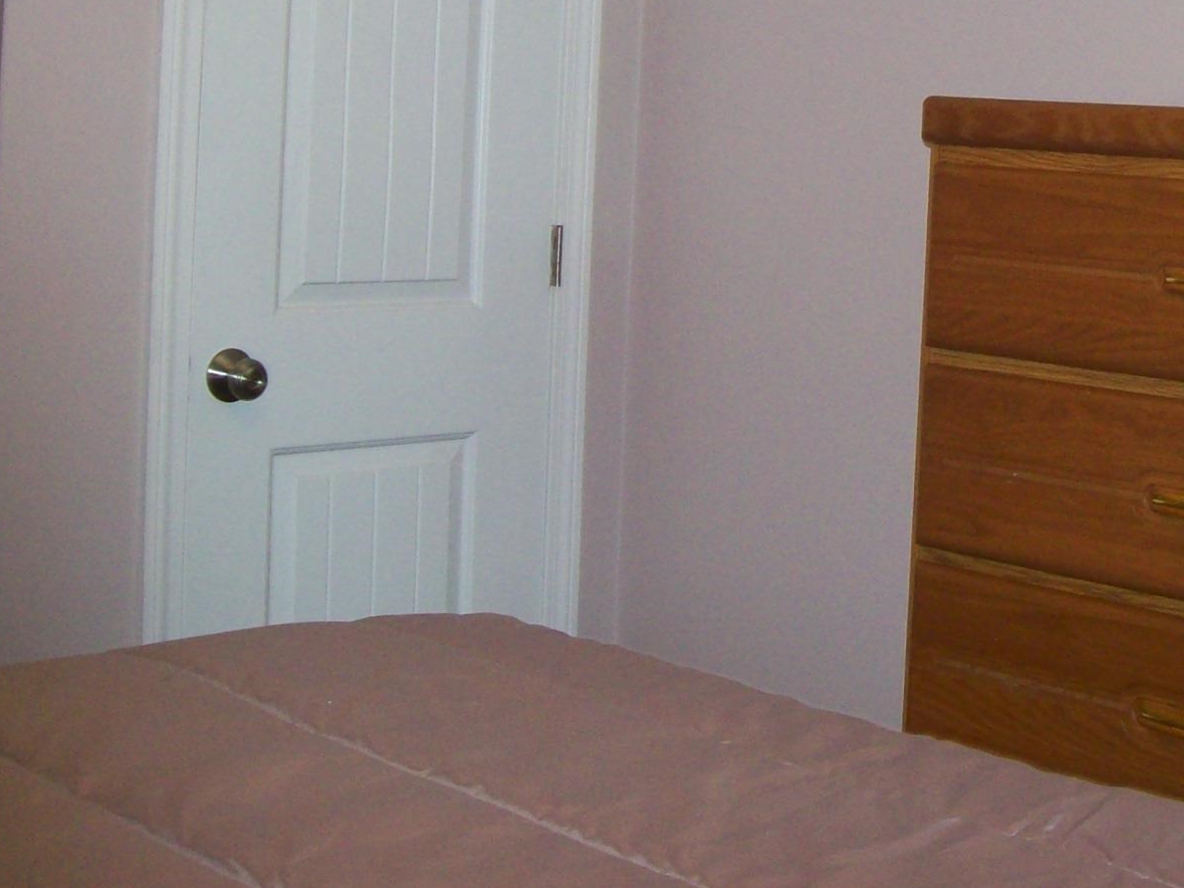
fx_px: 2121
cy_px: 135
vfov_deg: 23.2
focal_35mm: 62
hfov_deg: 30.8
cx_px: 850
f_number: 2.7
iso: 200
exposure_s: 1/64
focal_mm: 6
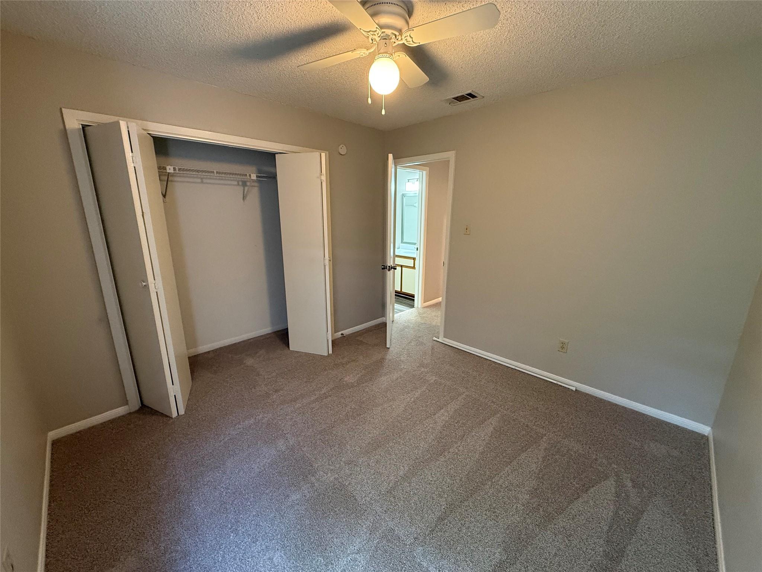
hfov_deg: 102.1
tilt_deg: -14.0
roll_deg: -0.5
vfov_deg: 85.7
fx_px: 308
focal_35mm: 14
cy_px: 286
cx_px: 381
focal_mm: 2.22
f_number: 2.2
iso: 500
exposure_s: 1/60
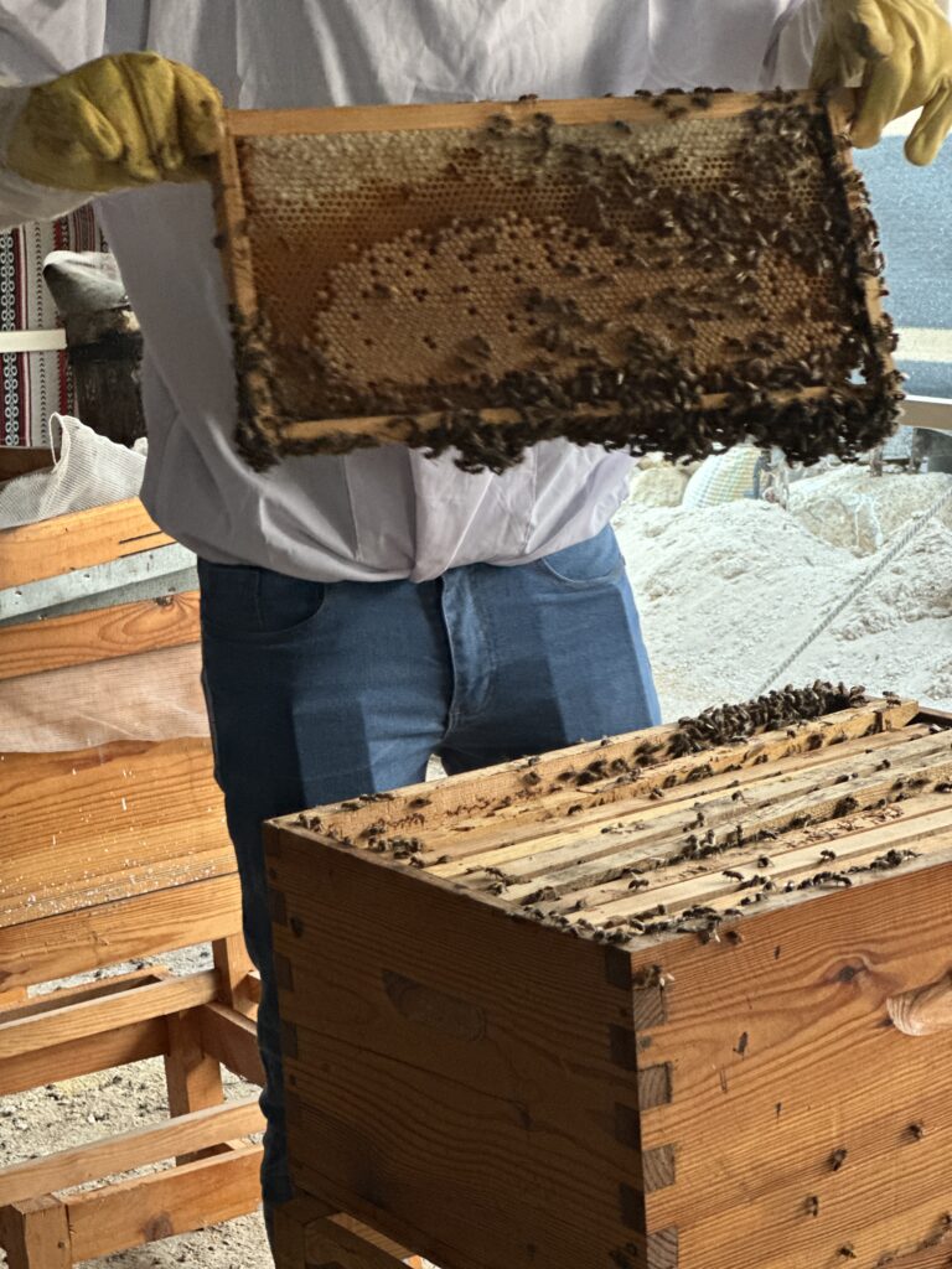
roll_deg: +1.5
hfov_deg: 19.1
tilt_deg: -7.7
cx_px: 476
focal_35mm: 77
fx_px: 2824
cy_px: 634
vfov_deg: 25.3
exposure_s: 1/23
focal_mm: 9
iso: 500
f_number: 2.8
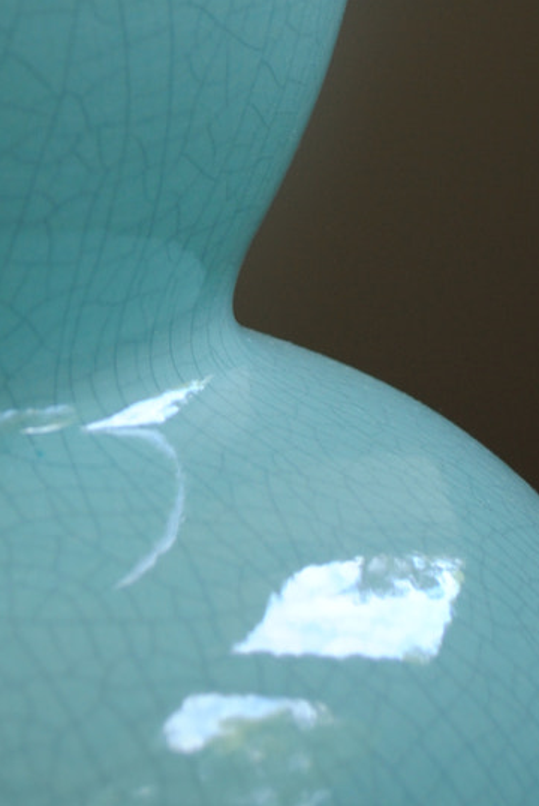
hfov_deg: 12.7
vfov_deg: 18.9
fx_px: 2397
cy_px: 187
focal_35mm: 107
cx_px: 34
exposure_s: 1/20
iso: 100
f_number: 4
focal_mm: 24
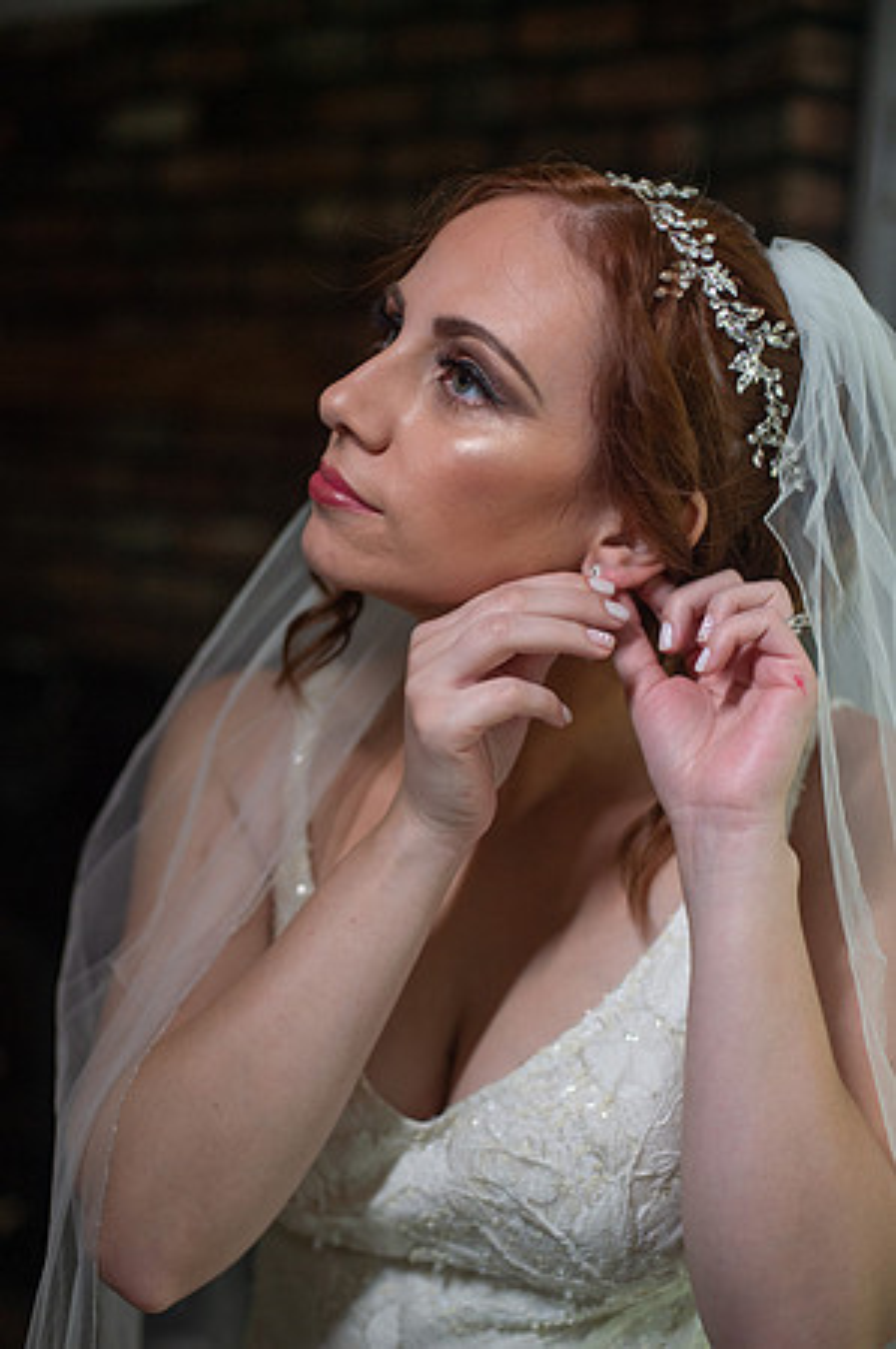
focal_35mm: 50
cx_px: 448
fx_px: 1871
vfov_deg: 39.6
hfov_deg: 26.9
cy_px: 674
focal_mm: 50
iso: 1000
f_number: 2.5
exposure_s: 1/640
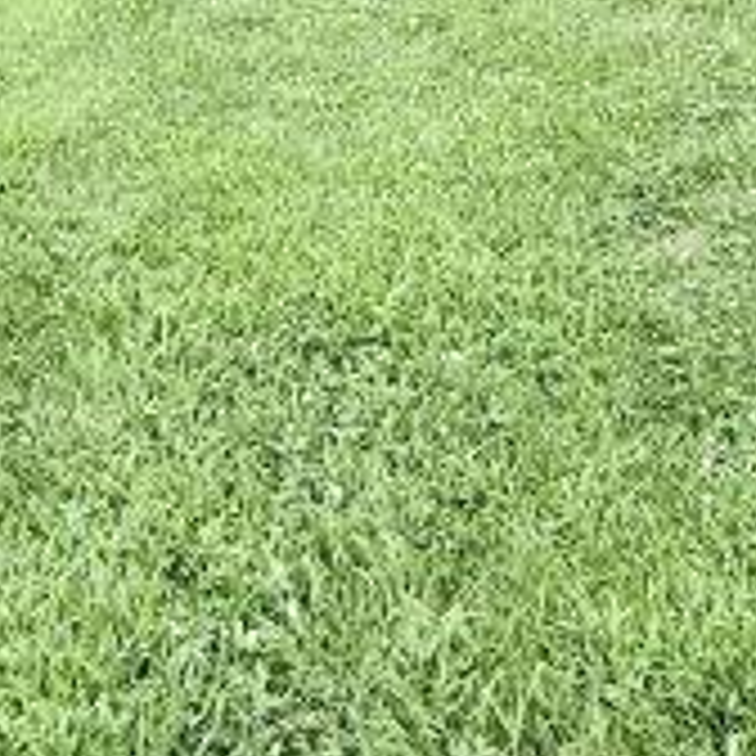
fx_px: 1211
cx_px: 315
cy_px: -596
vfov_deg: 21.9
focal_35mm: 49
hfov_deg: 34.6
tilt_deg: -0.8
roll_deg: -0.3
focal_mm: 2.22
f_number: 2.2
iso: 50
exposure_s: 1/559
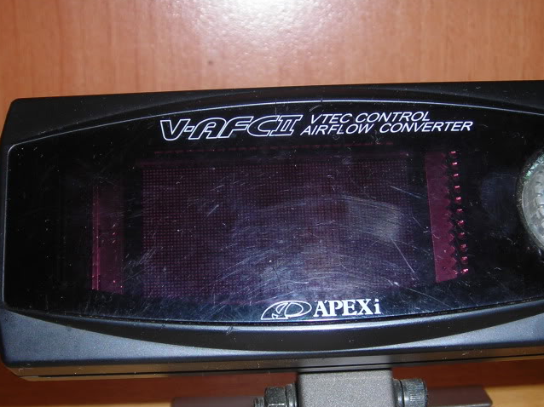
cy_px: 220
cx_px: 277
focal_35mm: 61
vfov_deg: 24.0
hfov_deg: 31.7
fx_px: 958
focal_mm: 6.3
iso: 50
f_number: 3.2
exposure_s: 1/60
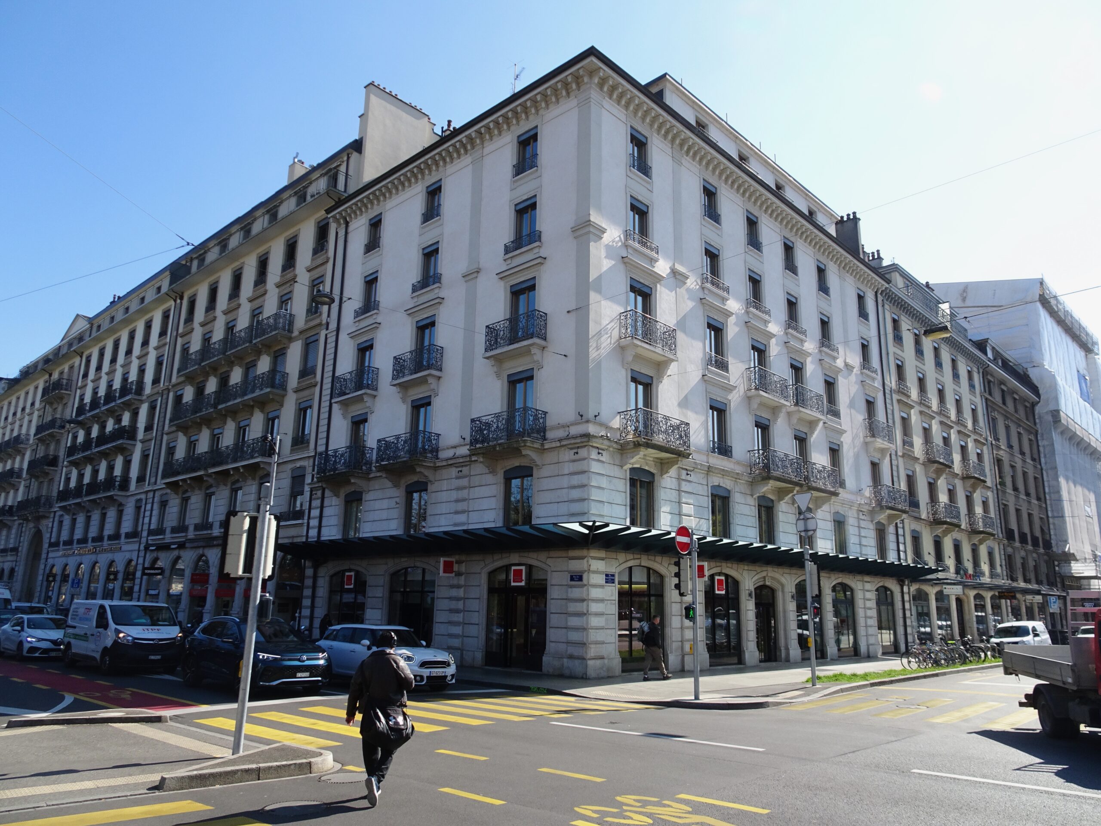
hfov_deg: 71.6
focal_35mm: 24
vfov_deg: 56.8
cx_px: 550
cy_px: 413
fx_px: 763
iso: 80
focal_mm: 4.1
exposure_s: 1/500
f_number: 3.5
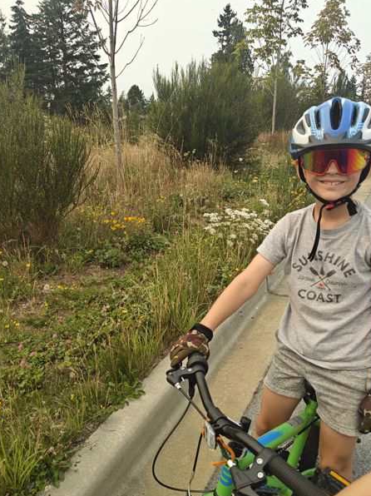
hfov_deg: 51.3
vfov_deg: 65.3
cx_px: 174
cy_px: 261
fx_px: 386
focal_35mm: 27
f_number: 1.8
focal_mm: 5.59
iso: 64
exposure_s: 1/2093
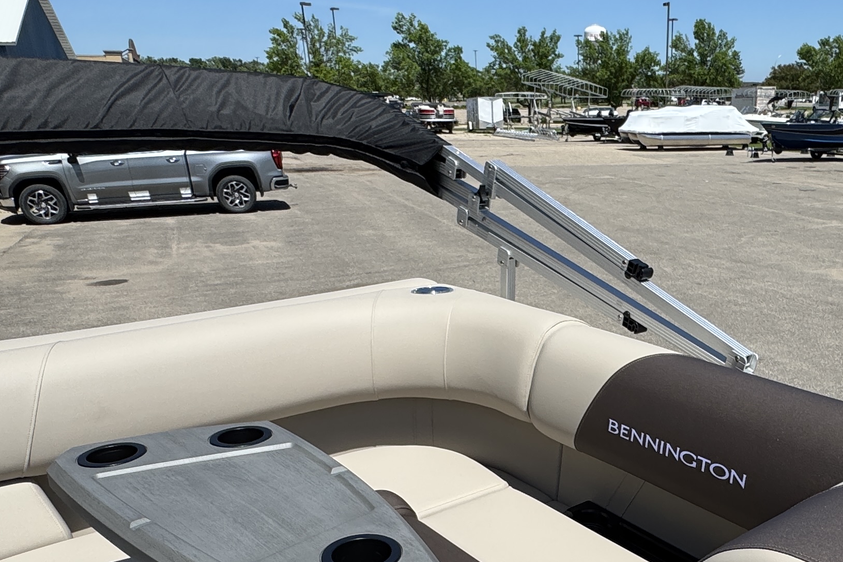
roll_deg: -0.2
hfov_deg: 51.7
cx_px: 588
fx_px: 843
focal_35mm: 36
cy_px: 460
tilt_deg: -24.2
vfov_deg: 35.5
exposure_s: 1/2874
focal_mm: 2.22
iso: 50
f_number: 2.2
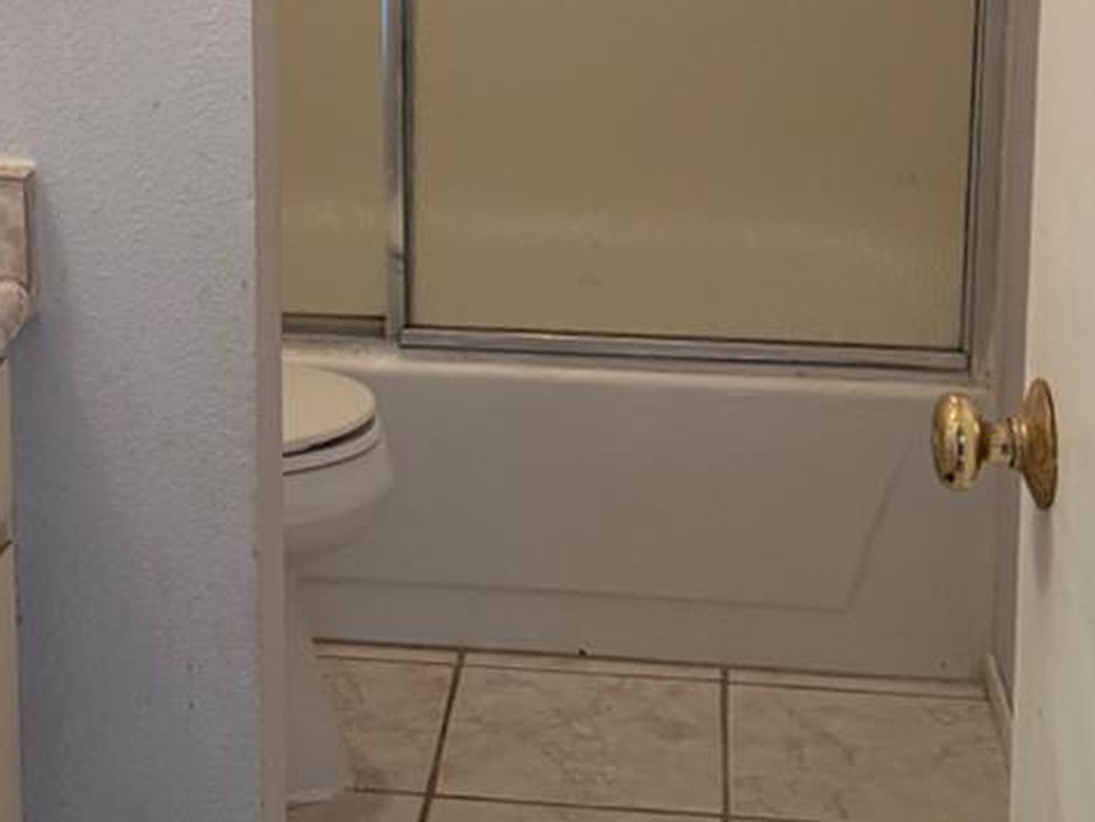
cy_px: 20
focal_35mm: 76
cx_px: 381
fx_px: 2405
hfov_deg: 25.5
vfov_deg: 18.9
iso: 320
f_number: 1.78
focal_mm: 6.76
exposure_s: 1/60
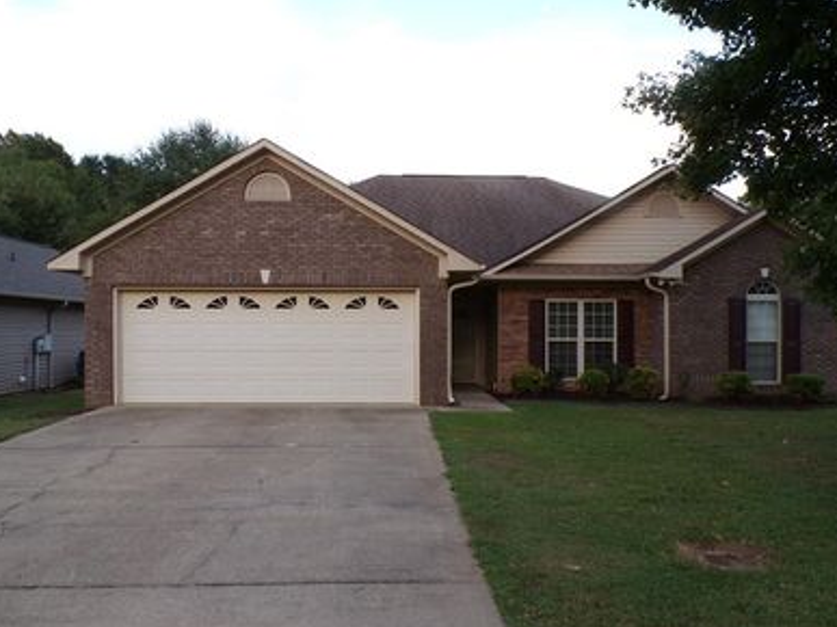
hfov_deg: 58.4
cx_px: 424
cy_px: 330
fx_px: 749
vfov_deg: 45.4
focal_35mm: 31
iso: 100
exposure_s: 1/42
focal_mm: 4.3
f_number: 4.4
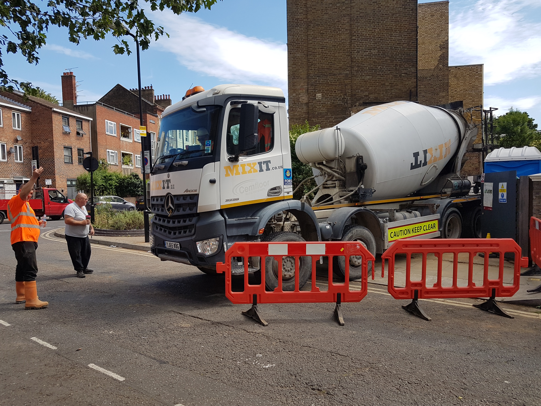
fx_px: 406
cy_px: 203
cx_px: 270
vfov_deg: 53.1
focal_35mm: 26
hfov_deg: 67.3
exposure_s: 1/1320
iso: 40
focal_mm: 4.2
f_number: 1.7
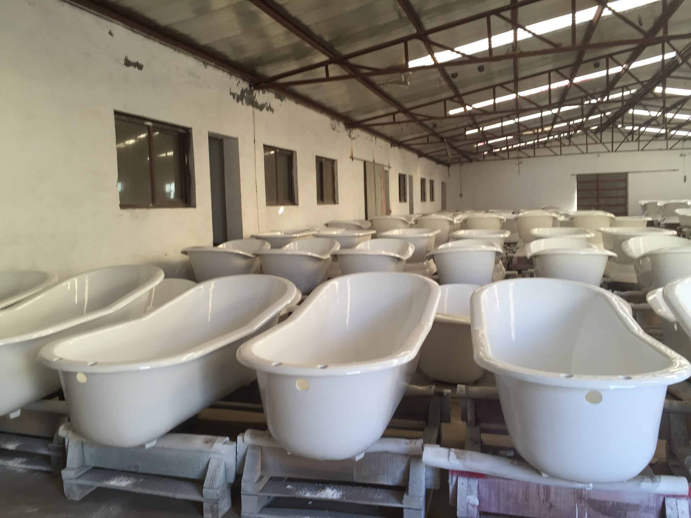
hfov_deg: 61.7
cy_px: 259
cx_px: 346
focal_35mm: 29
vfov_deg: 48.2
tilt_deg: -4.6
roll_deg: +1.2
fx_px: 579
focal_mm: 4.15
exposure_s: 1/50
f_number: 2.2
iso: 40
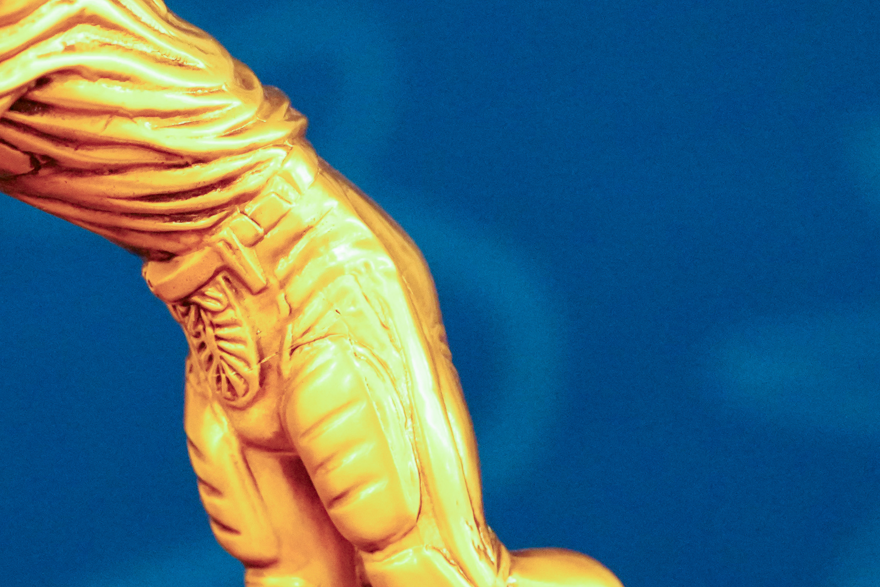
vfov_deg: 2.5
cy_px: 568
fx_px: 13323
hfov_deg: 3.8
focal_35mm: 545
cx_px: 162
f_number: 2.8
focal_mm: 159
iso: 5000
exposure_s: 1/80
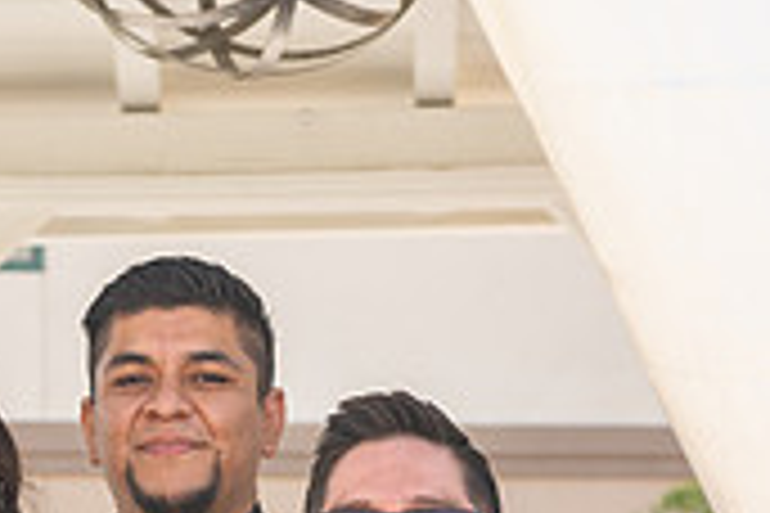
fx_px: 4513
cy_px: 862
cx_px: 117
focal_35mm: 211
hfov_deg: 9.7
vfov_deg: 6.4
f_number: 5.6
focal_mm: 60
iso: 100
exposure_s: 1/200
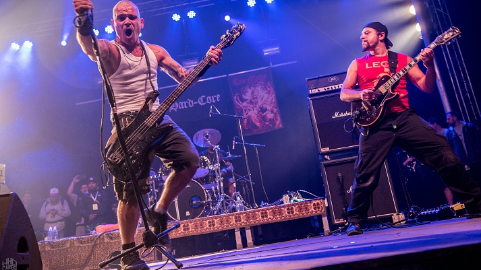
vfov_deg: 32.8
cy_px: 117
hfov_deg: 55.3
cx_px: 240
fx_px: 459
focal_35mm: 36
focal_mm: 34
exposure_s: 1/100
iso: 1600
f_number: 4.5
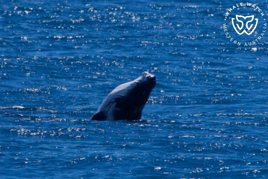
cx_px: 134
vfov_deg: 2.3
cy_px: 90
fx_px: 4465
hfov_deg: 3.4
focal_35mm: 600
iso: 800
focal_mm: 600
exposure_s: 1/3200
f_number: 8
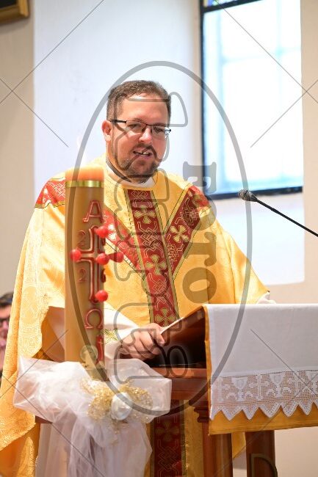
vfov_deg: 17.1
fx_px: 1591
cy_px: 238
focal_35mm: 120
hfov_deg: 11.4
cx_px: 159
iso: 5000
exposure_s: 1/125
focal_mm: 120
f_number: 4.5
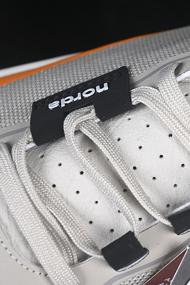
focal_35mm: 113
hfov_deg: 12.0
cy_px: 143
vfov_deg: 18.1
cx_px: 203
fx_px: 895
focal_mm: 50
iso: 160
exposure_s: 1/80
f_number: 7.1
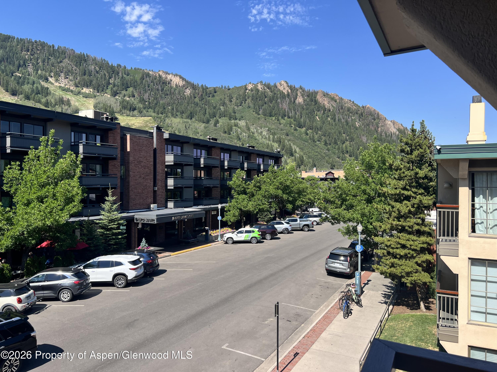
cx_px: 248
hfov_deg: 67.3
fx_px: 373
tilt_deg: +2.6
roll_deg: -1.2
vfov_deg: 53.1
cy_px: 186
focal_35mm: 26
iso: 50
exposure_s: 1/2353
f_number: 1.5
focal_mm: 5.7
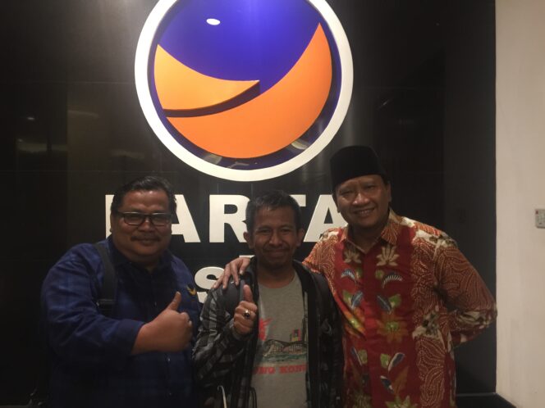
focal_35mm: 29
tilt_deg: +0.2
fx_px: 457
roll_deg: +0.8
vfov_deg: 48.2
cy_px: 204
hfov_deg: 61.7
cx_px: 272
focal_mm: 4.15
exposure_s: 1/4
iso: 125
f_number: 2.2
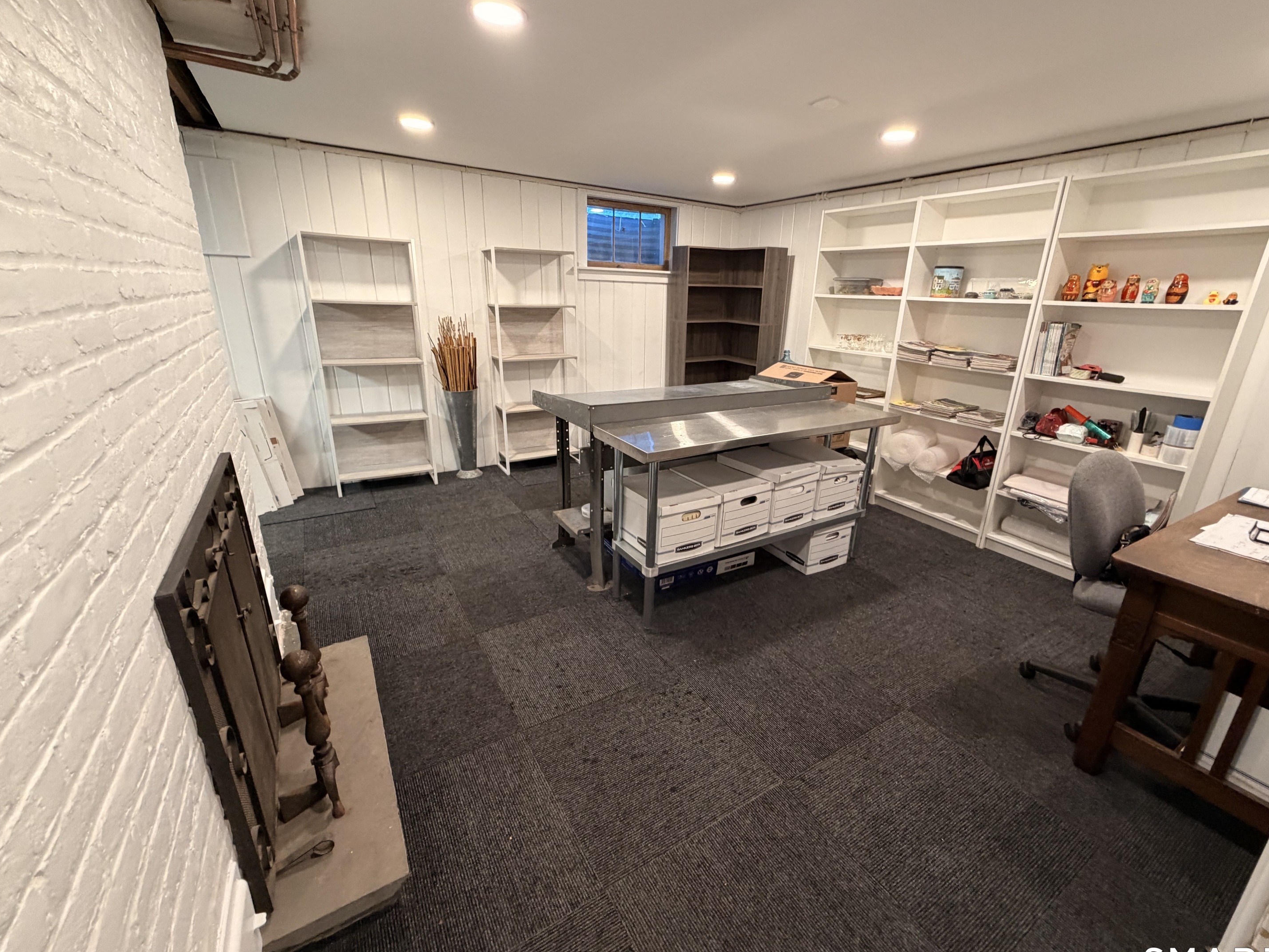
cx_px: 667
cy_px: 473
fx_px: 550
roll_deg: -2.5
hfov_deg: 98.1
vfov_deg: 81.7
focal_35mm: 15
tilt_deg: -17.4
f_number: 2.2
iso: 320
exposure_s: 1/60
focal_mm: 2.22
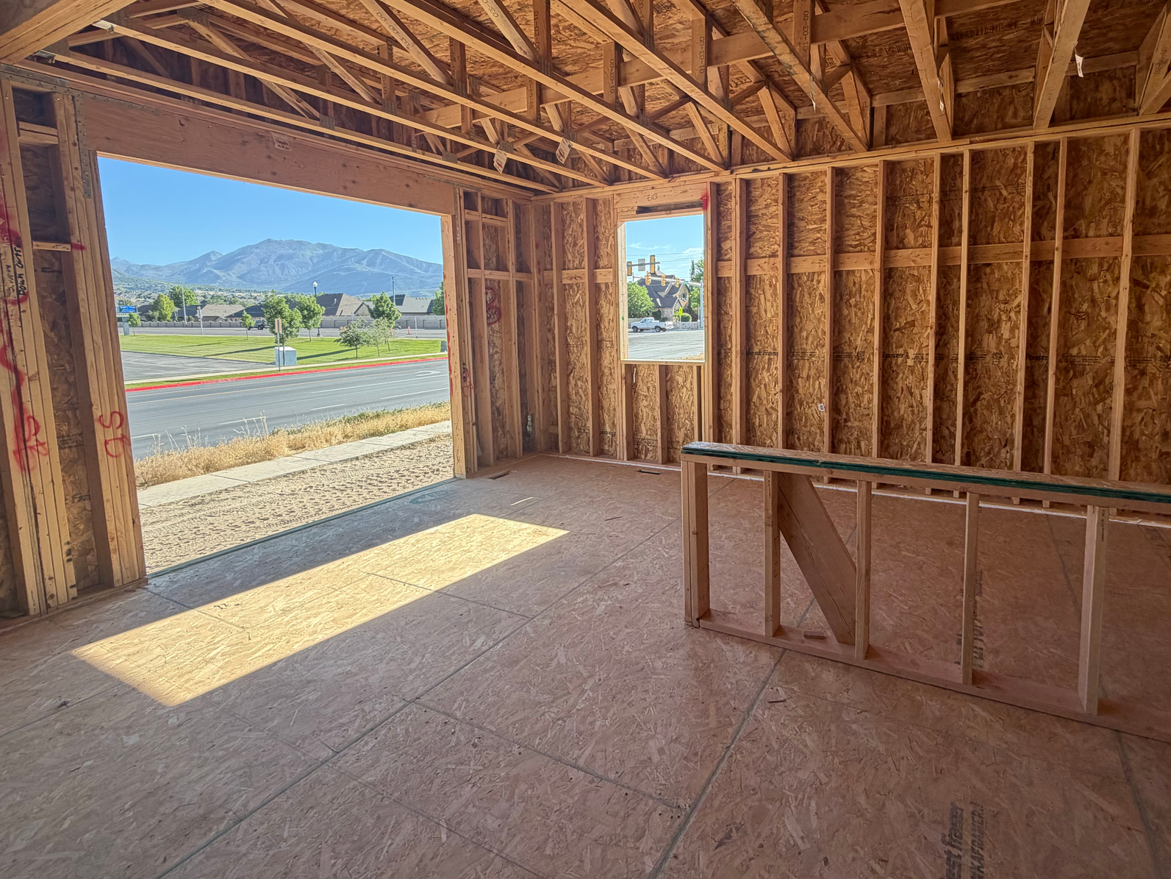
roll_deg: +1.7
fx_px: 609
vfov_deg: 71.3
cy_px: 380
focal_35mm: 18
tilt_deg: -5.5
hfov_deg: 87.1
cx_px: 676
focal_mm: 2.22
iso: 50
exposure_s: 1/229
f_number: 2.2
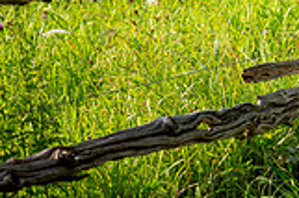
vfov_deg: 3.9
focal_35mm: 350
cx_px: 520
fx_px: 2904
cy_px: -135
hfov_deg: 5.8
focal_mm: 92
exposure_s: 1/1600
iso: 200
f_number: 3.5
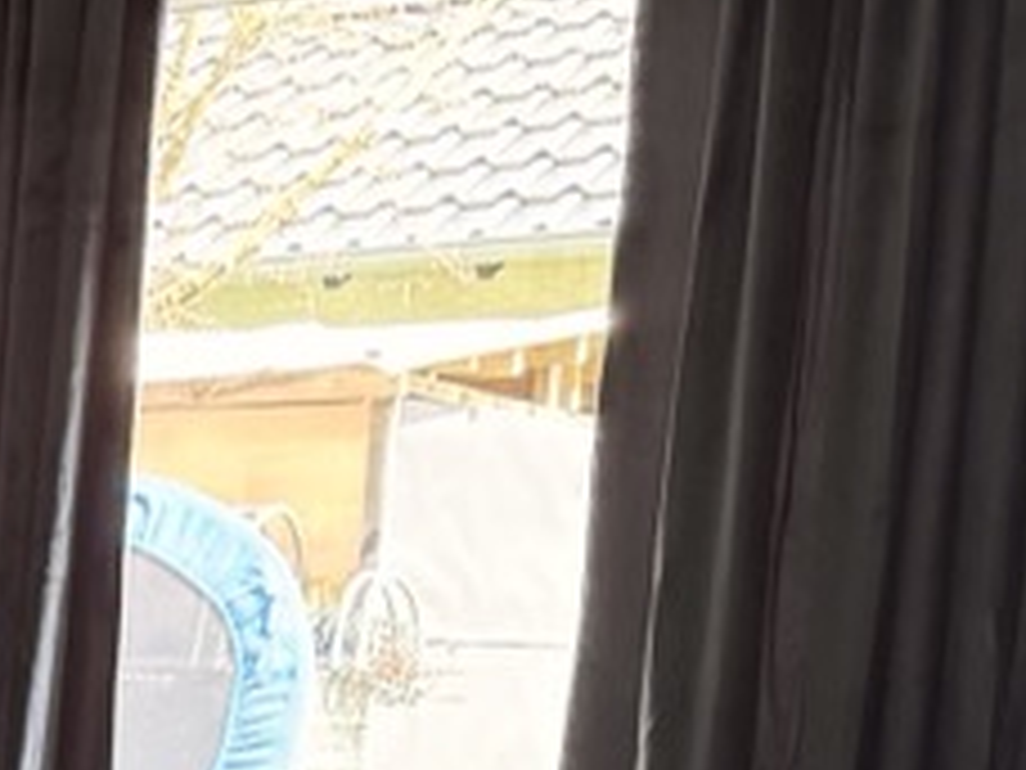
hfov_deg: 11.5
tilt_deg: -8.2
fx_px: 4001
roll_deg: -0.5
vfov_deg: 10.5
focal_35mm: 135
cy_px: 1256
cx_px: -1584
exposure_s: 1/102
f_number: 1.78
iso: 200
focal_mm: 6.76
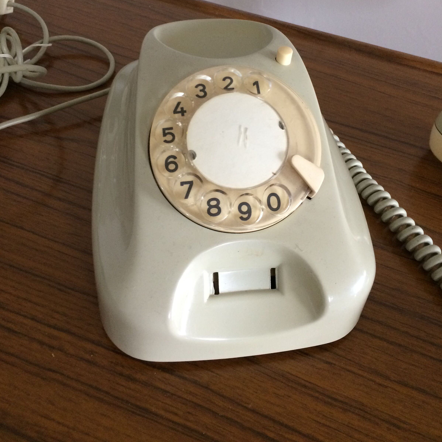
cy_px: 141
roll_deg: -4.7
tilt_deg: -44.0
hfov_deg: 47.2
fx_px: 506
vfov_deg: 46.3
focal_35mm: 35
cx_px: 220
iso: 250
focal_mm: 4.15
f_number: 2.2
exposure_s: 1/33
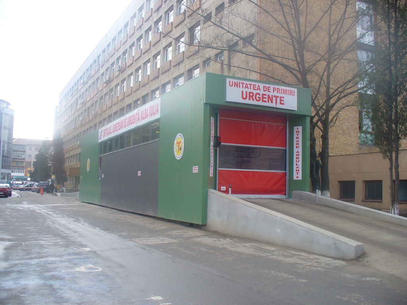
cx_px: 204
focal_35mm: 37
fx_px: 435
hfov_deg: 50.1
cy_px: 152
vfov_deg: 38.7
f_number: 2.8
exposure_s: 1/250
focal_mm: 6.1
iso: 64
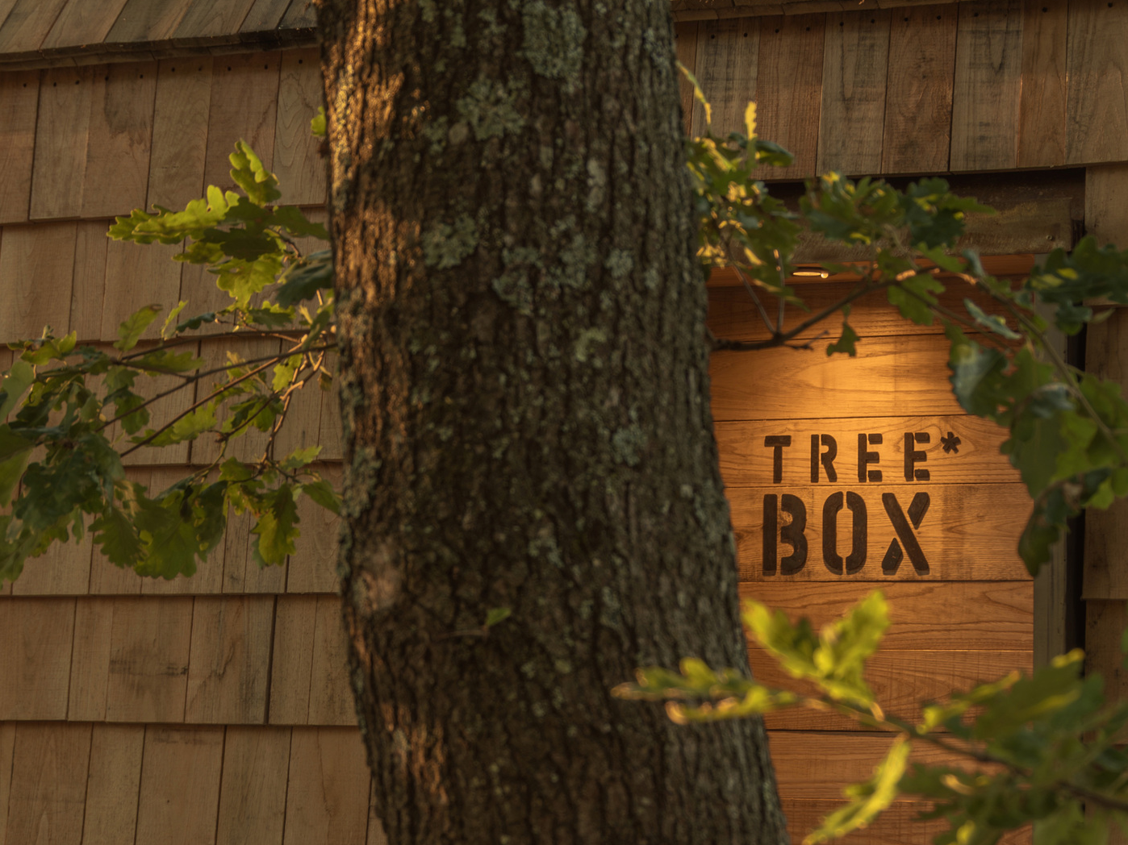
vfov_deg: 15.2
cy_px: 488
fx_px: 3177
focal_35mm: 98
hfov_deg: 20.1
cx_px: 735
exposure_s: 1/25
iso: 100
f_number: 5
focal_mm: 31.5
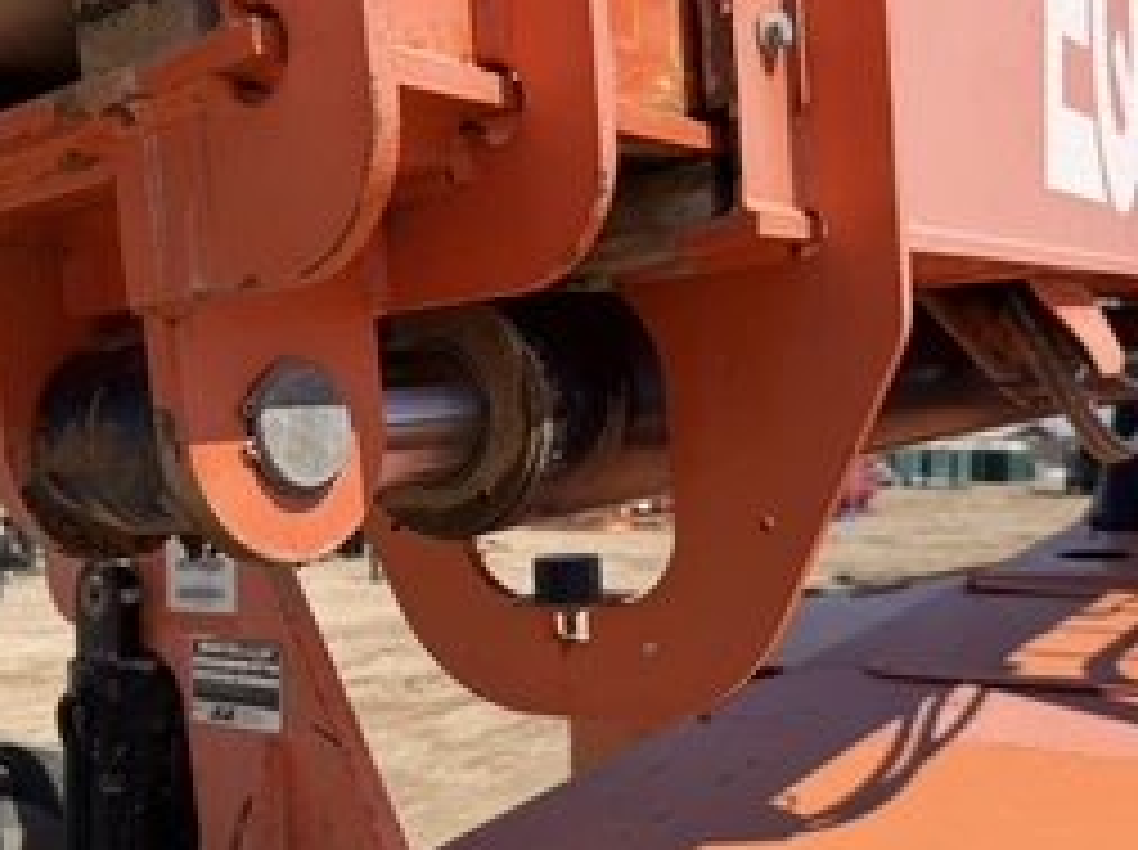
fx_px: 1247
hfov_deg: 48.8
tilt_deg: -5.4
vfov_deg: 37.4
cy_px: 526
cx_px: 459
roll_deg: -0.2
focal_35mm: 38
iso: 80
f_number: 1.78
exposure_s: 1/5319
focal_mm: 6.76
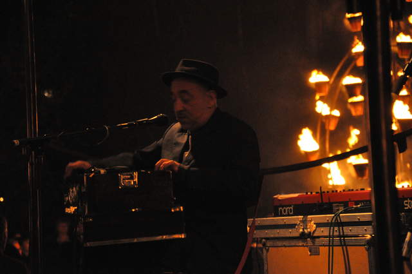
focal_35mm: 138
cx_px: 206
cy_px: 137
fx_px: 1577
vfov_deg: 9.9
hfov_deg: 14.9
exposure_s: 1/30
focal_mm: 92
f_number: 5.6
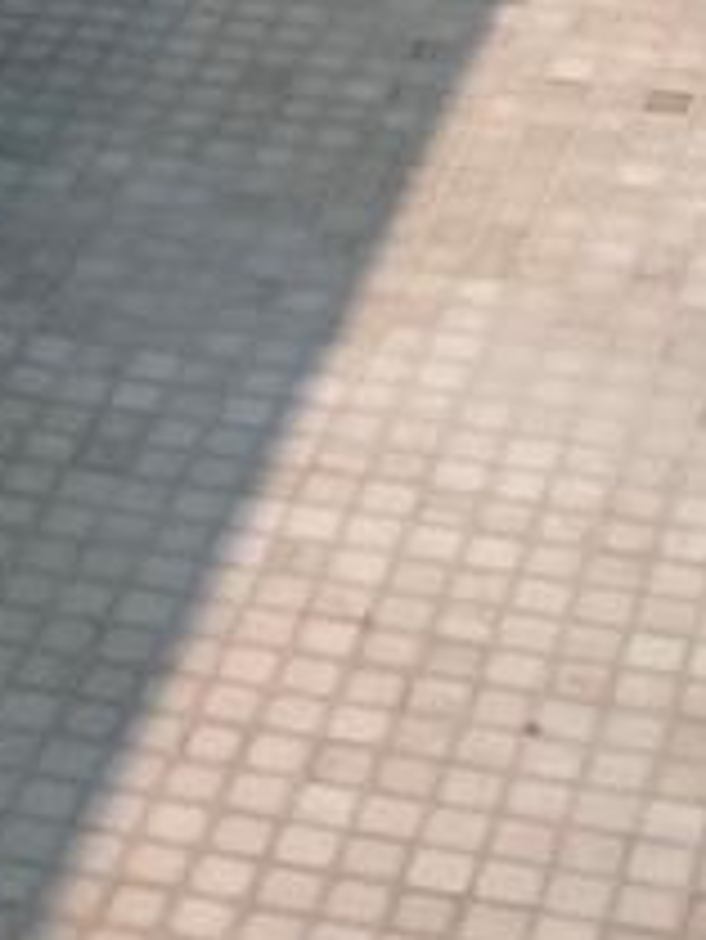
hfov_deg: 9.8
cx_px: -202
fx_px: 4048
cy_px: -1705
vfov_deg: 10.3
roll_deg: +3.5
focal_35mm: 149
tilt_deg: -1.3
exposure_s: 1/120
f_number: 1.6
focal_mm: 4.2
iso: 40
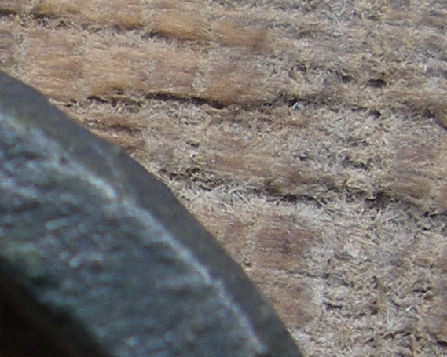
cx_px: -378
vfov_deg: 7.9
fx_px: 2566
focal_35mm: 194
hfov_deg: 9.4
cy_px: 327
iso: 80
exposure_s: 1/60
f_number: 2.8
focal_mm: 7.8
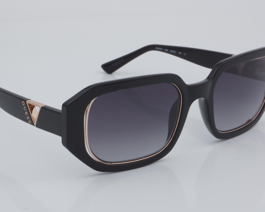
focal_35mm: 85
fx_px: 667
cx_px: 127
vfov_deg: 18.1
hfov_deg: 22.5
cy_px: 106
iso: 100
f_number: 32
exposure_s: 1/4
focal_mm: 50
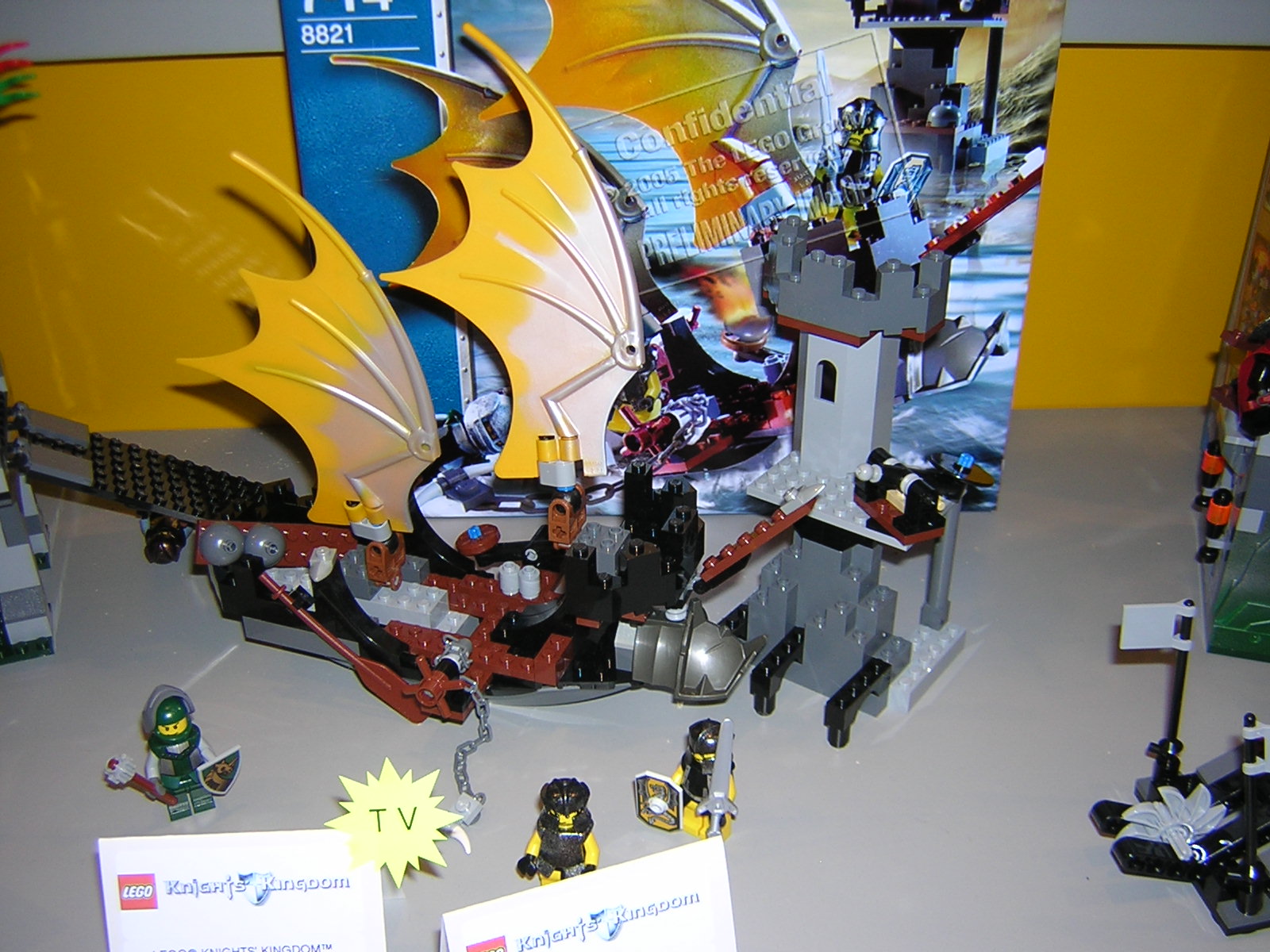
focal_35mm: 36
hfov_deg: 51.4
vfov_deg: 39.7
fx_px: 1321
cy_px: 476
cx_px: 635
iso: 100
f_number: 2.6
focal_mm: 4.7
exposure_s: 1/60.1
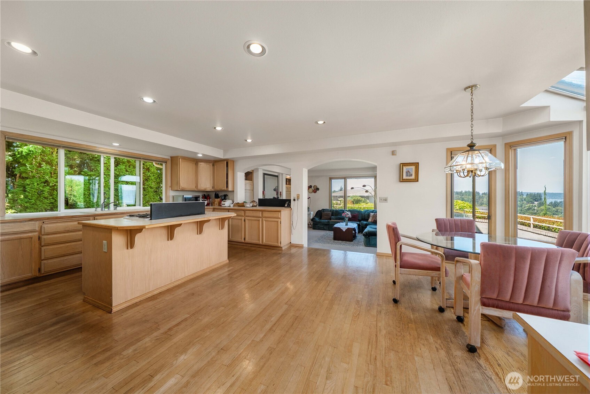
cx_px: 295
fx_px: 197
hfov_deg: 112.6
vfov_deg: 90.1
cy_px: 197
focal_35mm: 12
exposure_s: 1/20
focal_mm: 12
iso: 1000
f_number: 7.1
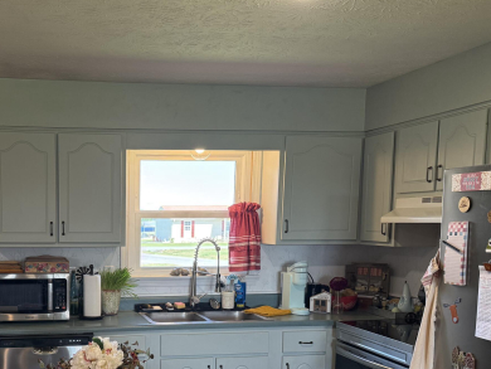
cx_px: 104
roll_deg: +0.1
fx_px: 582
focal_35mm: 41
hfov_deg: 43.8
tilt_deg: -6.2
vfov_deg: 34.2
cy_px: 288
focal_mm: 6.76
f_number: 1.78
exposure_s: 1/122
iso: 200
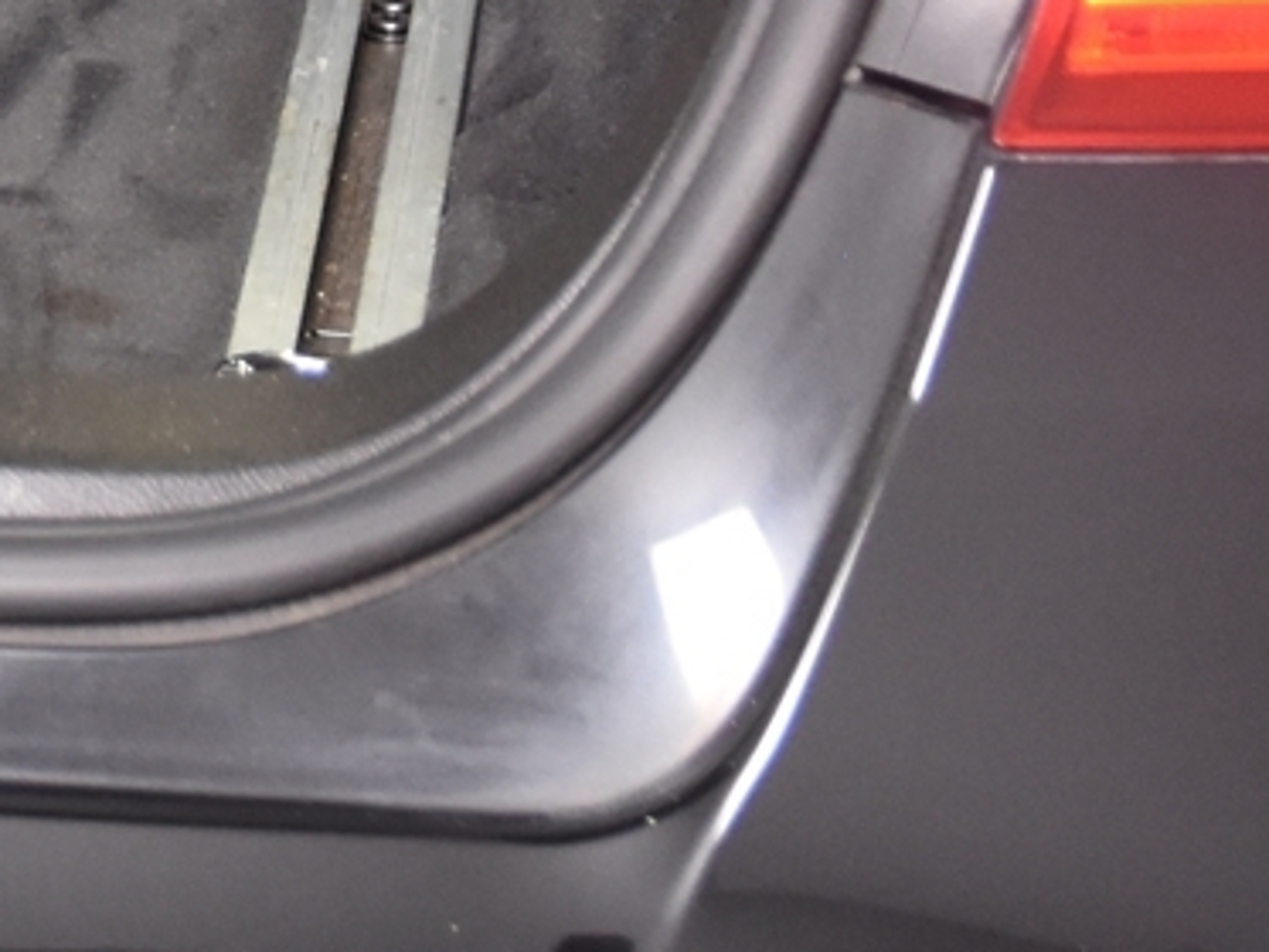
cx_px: -1320
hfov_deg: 6.8
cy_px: -1214
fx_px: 10341
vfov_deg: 5.1
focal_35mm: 282
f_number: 3.5
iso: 1800
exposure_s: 1/60
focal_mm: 38
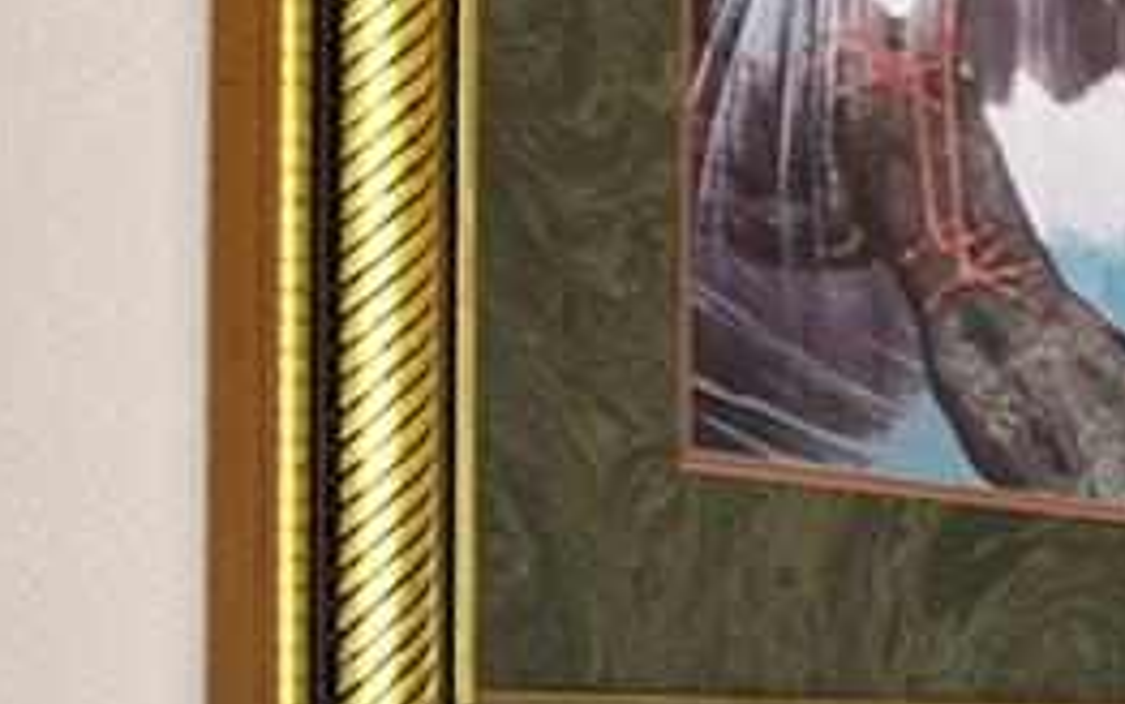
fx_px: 2669
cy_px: 760
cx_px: 3070
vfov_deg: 14.7
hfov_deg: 12.9
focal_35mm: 87
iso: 400
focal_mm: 14
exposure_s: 1/15
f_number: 8
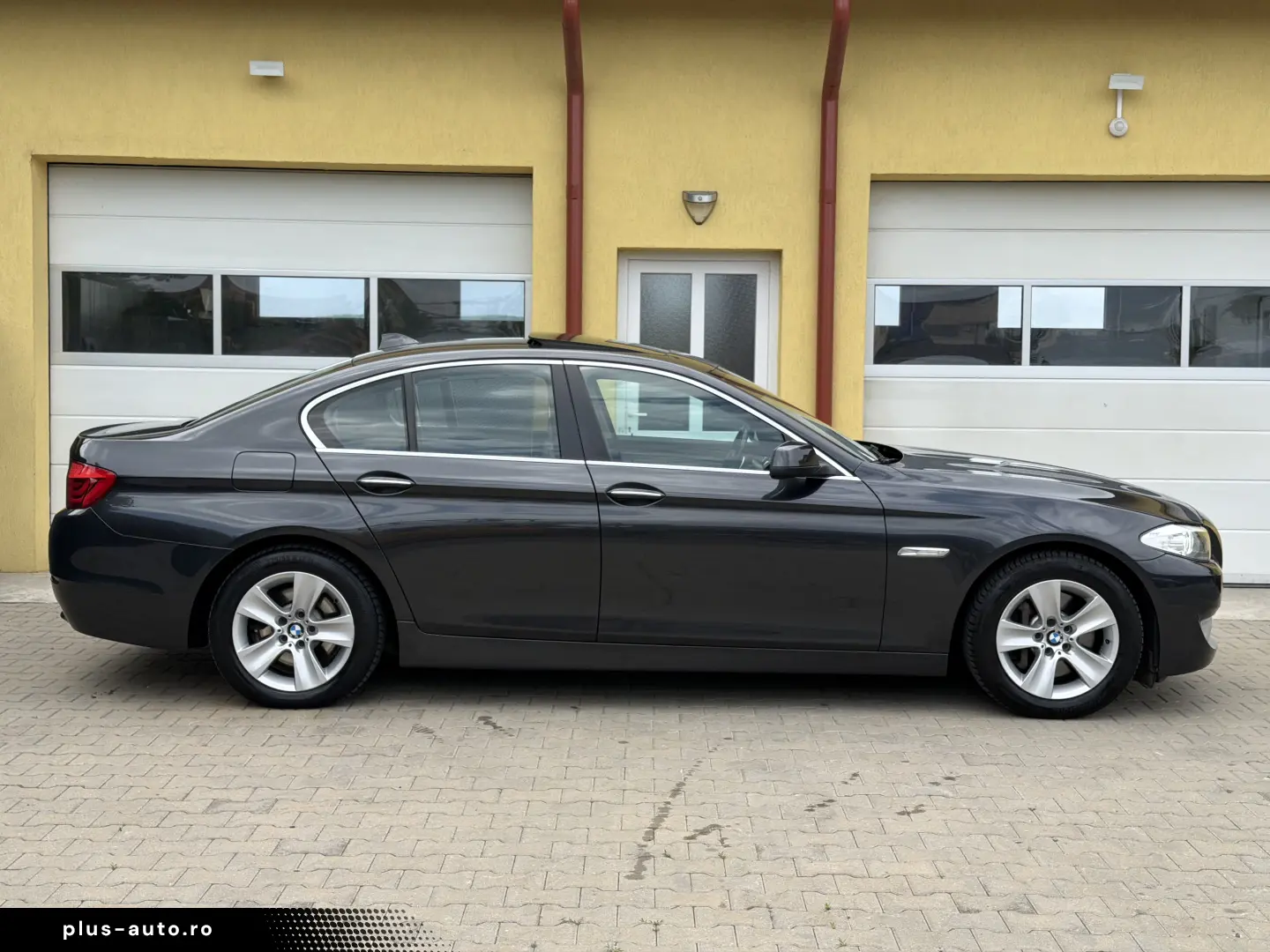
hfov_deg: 39.7
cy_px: 476
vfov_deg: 30.3
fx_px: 1761
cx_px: 635
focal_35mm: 48
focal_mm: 6.76
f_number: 1.78
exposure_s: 1/2577
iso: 64
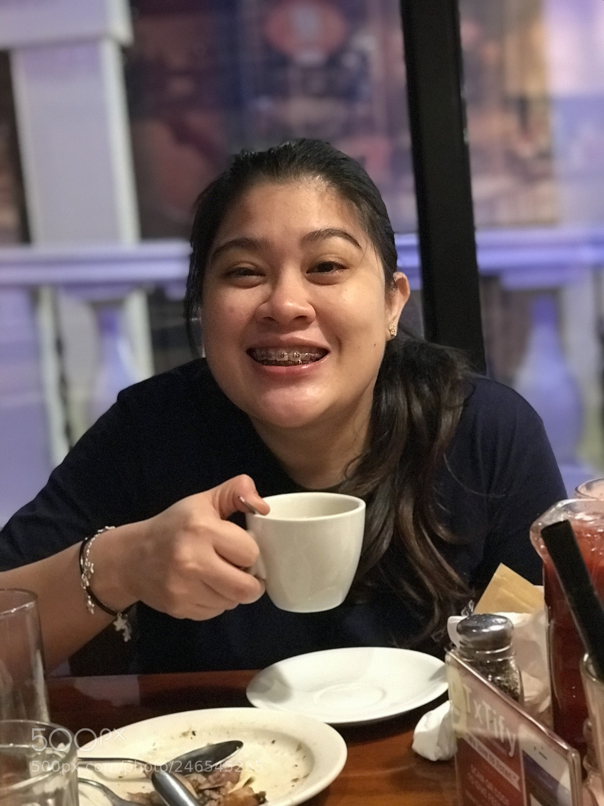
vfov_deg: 33.8
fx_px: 1326
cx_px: 302
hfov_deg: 25.7
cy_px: 403
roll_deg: +5.1
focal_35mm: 57
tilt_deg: -7.5
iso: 1250
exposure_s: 1/60
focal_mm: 6.6
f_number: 2.8
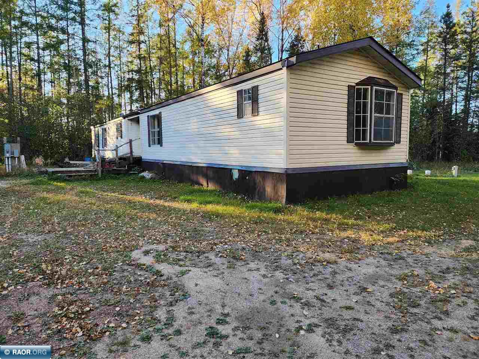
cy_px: 180
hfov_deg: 73.9
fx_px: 318
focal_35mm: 23
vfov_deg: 58.9
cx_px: 240
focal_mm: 6.4
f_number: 1.8
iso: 40
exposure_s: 1/180
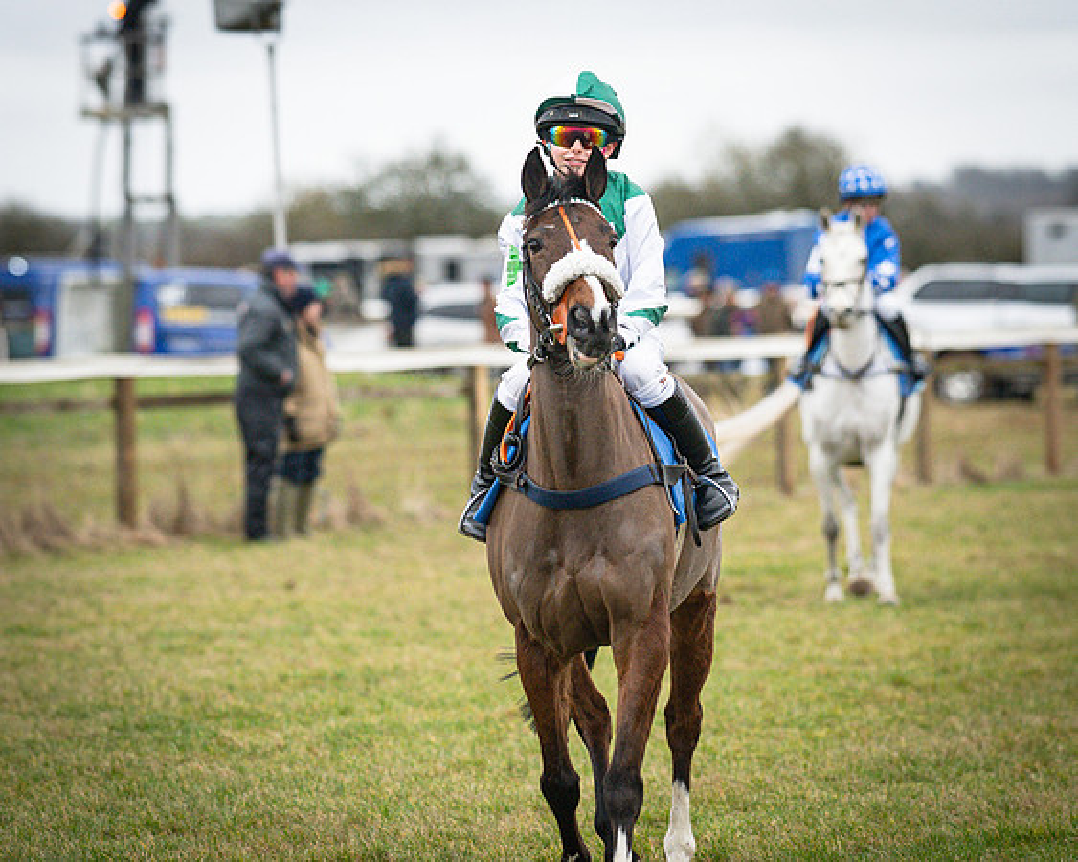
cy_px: 354
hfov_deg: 7.2
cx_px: 606
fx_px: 8589
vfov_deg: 5.7
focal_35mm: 269
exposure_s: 1/1150
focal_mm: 135
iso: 640
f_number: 2.2
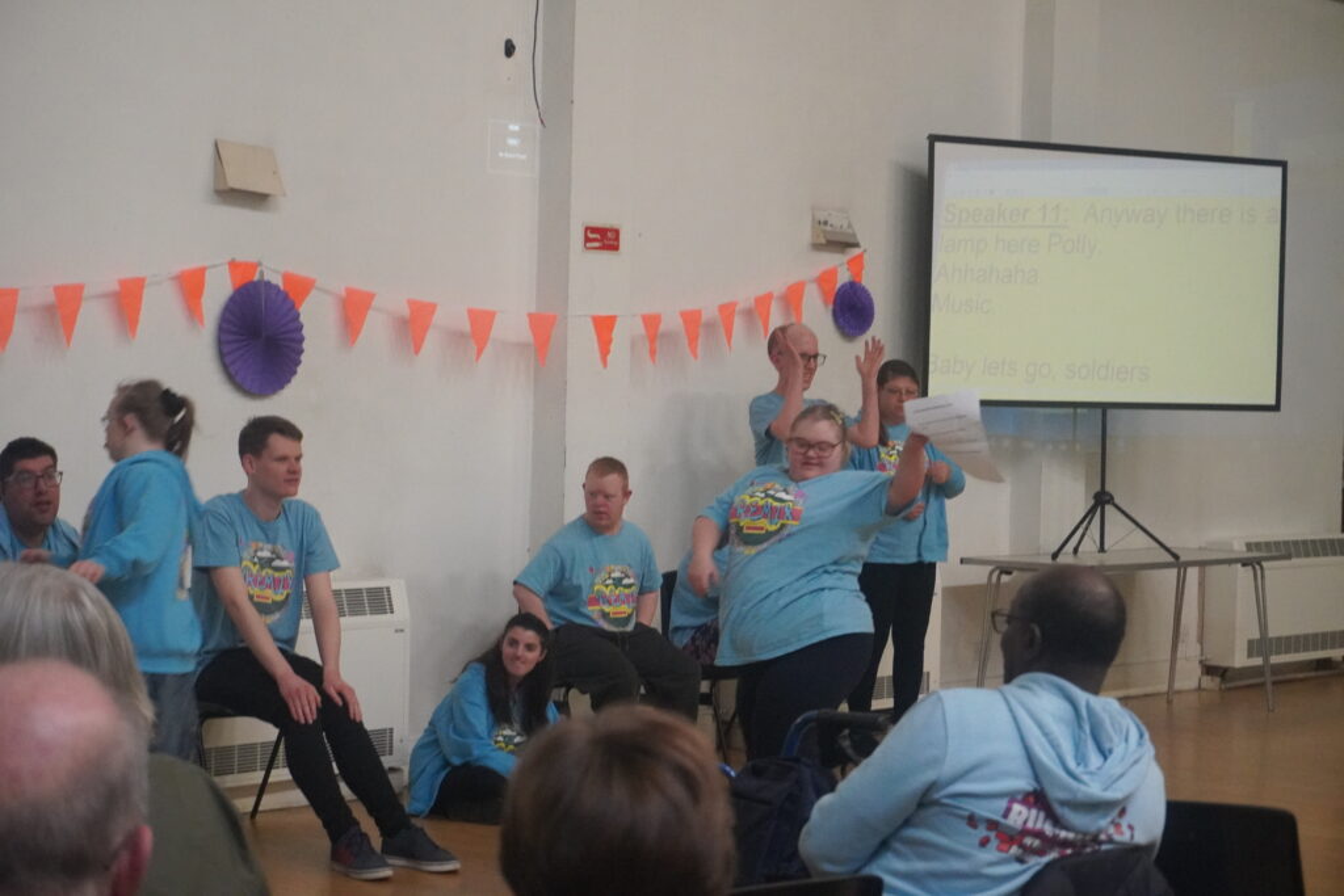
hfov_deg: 27.0
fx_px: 2800
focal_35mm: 75
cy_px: 448
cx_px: 672
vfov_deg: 18.2
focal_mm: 50
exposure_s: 1/125
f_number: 5.6
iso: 6400
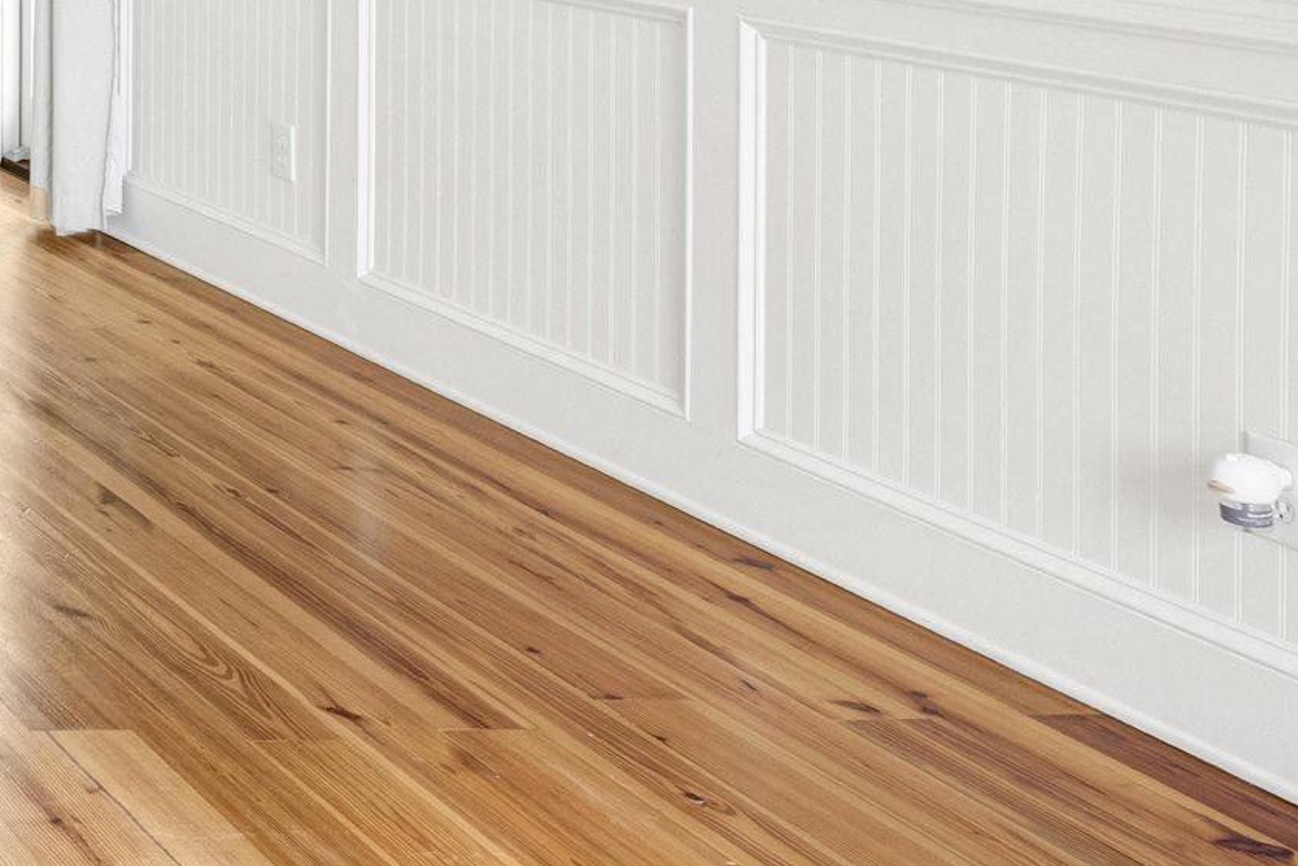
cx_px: -888
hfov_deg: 23.7
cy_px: -268
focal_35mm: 55
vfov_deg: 22.1
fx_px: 1983
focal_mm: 15
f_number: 11
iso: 400
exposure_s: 1/10
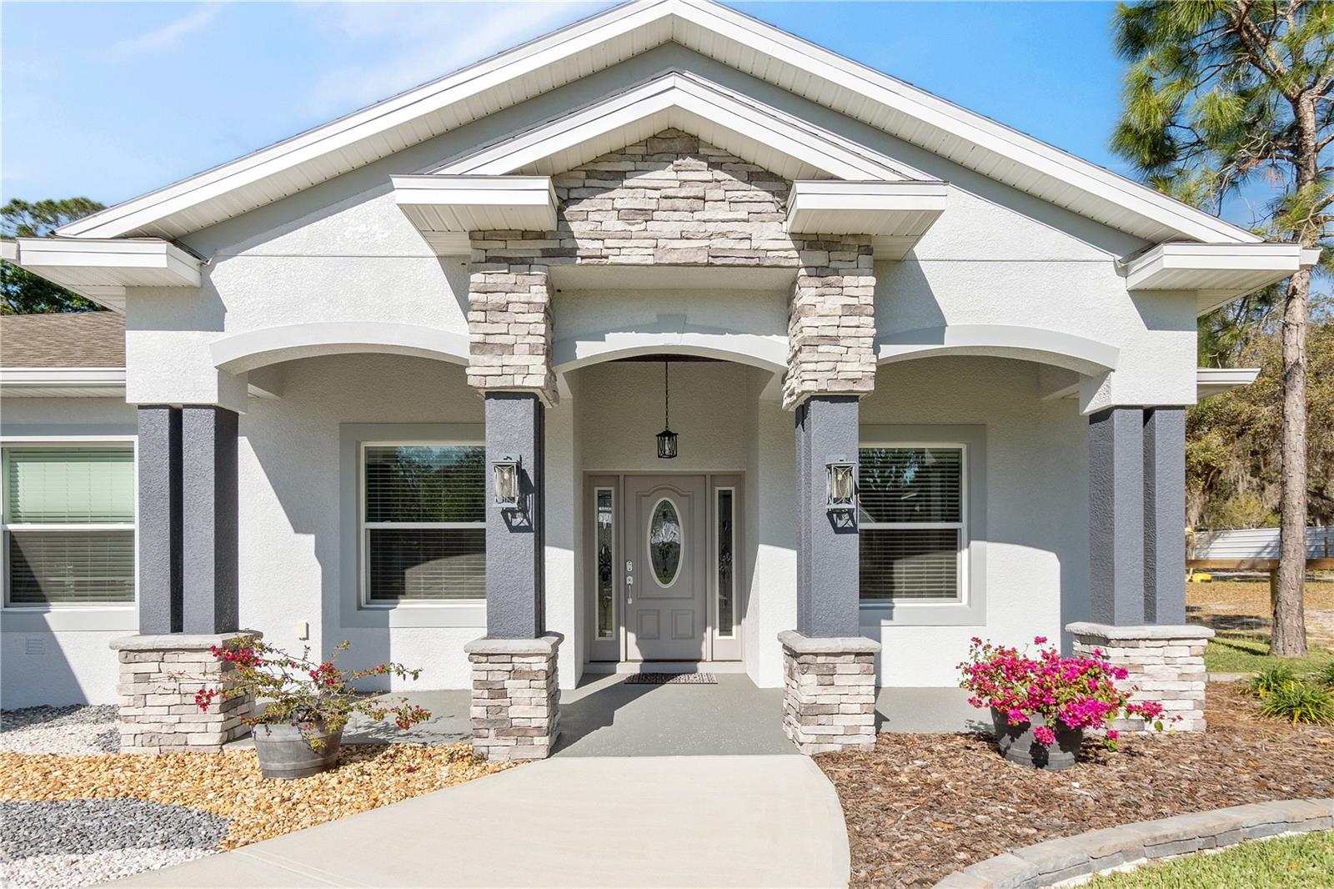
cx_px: 667
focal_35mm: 20
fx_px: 722
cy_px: 444
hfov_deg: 85.4
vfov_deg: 63.2
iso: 200
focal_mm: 13
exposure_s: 1/320
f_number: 13
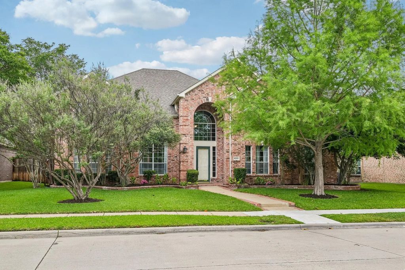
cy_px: 135
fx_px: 338
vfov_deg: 43.6
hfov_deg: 61.9
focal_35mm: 30
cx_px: 202
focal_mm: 30
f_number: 8
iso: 400
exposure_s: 1/500
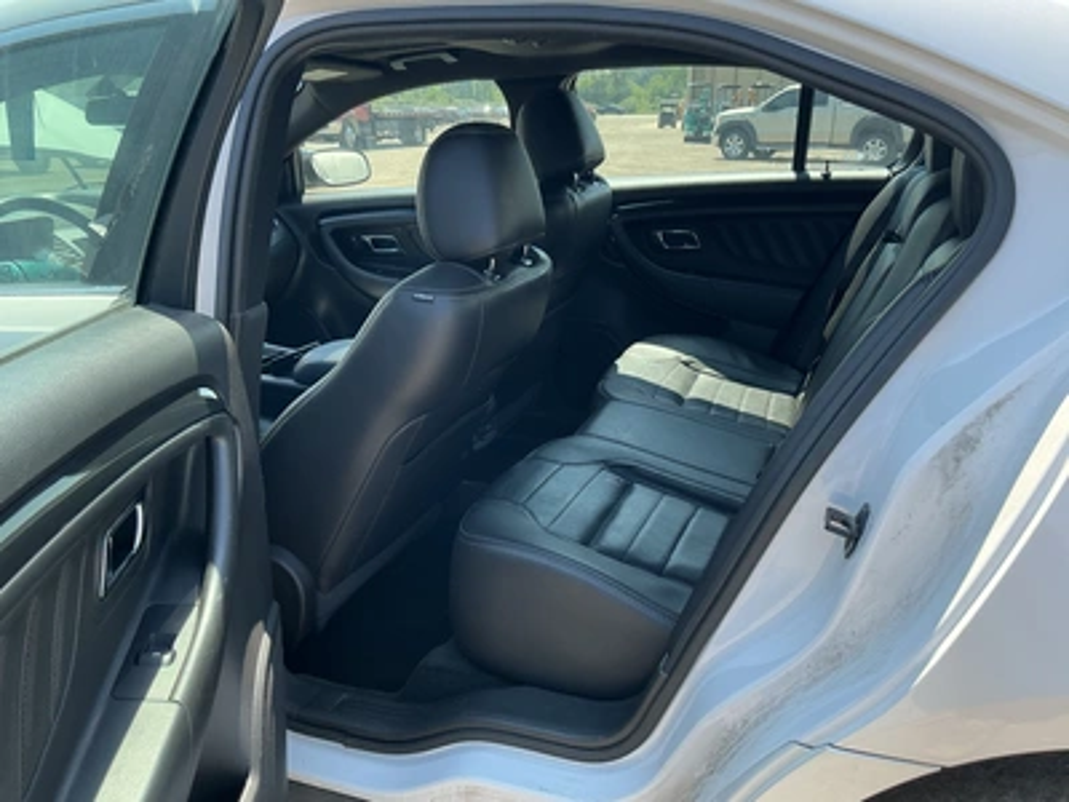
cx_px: 534
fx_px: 865
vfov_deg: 49.7
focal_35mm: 28
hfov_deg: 63.4
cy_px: 401
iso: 25
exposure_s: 1/276
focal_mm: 3
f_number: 1.8
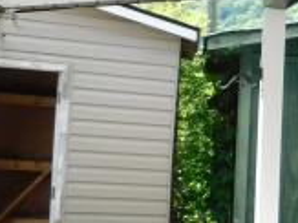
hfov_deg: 17.0
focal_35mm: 94
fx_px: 809
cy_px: 172
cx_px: 542
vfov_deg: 15.6
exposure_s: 1/320
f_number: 3
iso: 125
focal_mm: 4
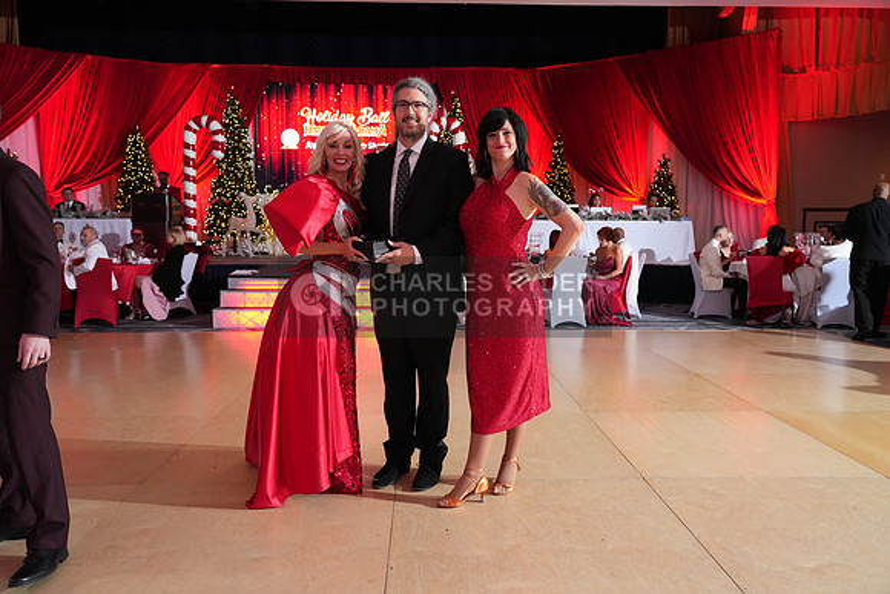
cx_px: 445
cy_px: 297
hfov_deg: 69.4
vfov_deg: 49.6
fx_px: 643
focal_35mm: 26
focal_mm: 26
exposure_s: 1/200
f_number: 4
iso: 3200
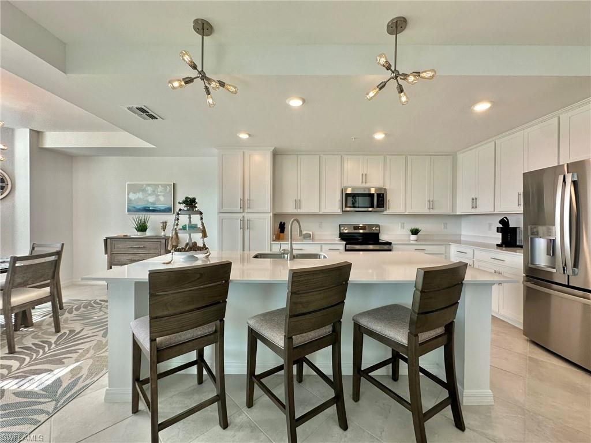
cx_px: 296
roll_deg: -0.2
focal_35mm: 14
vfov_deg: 85.7
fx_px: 239
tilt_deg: -0.4
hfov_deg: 102.1
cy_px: 222
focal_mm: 2.22
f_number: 2.2
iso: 64
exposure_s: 1/120
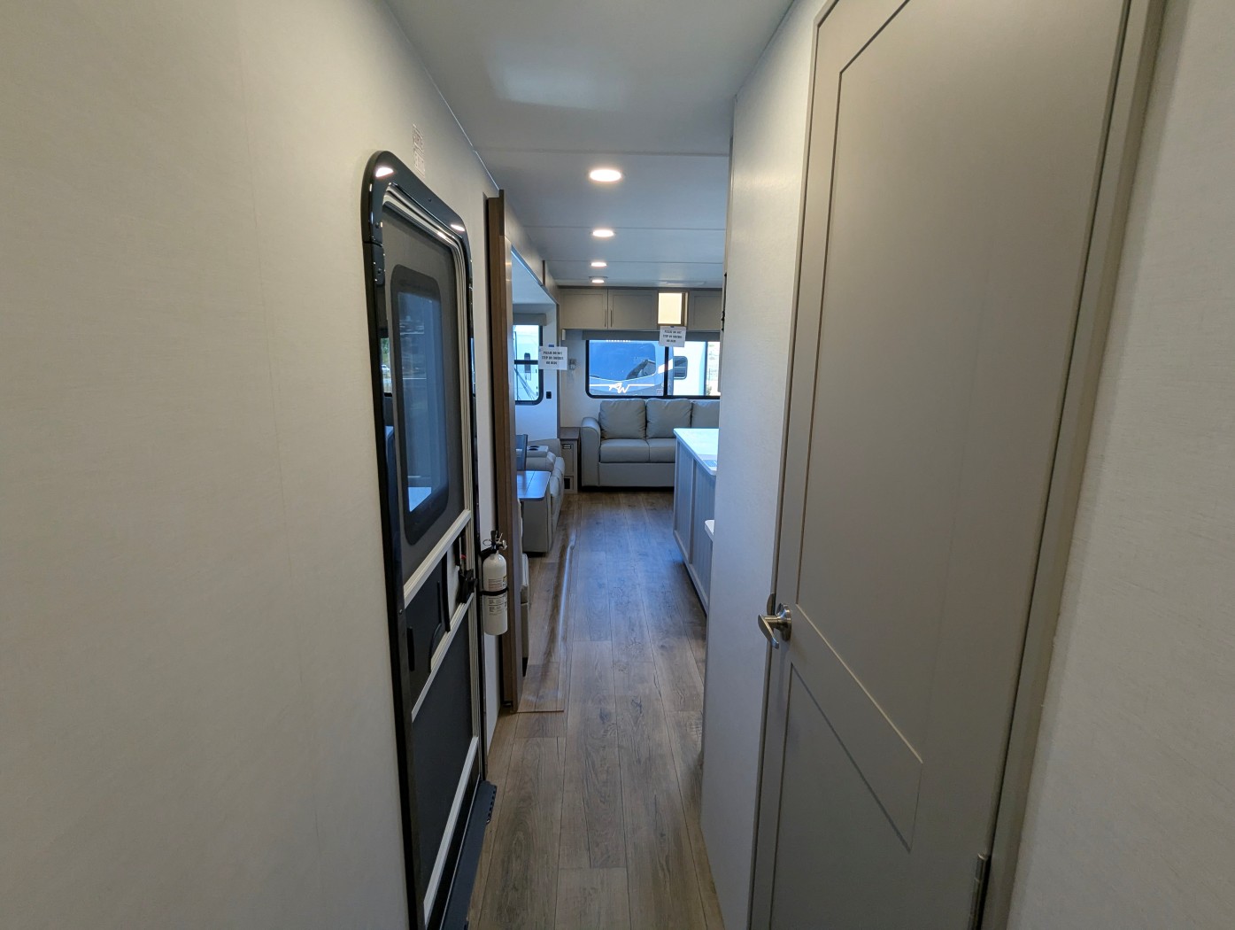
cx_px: 618
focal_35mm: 16
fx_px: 572
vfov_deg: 78.2
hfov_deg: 94.4
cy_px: 465
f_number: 2.2
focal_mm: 2.35
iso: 150
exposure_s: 1/133
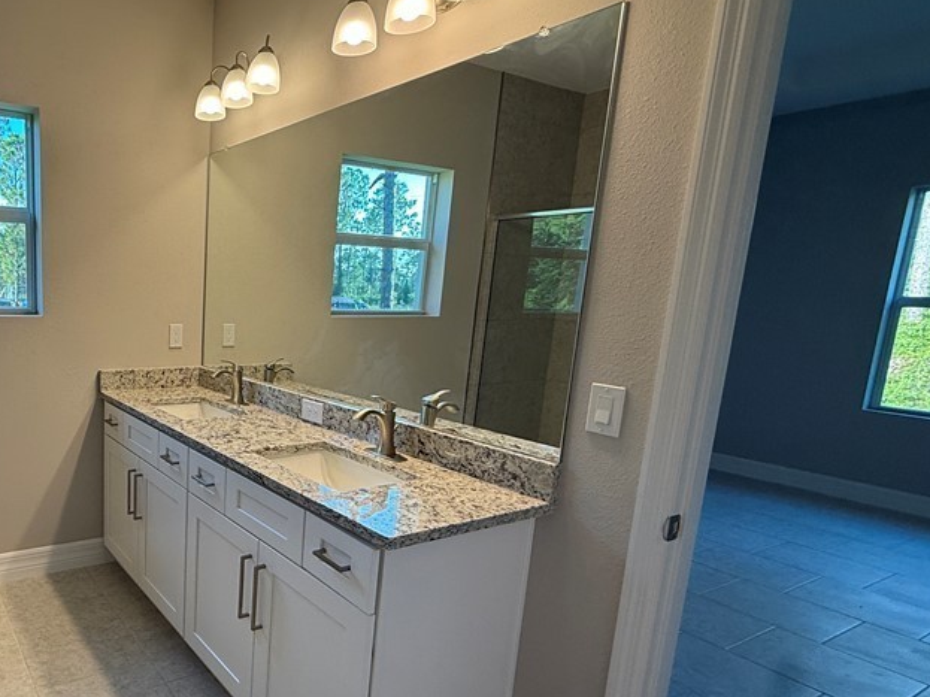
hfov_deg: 66.8
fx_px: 618
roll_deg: -0.8
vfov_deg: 58.7
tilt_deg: -8.4
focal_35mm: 23
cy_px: 390
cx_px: 181
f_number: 2.2
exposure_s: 1/120
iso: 100
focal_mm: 2.22
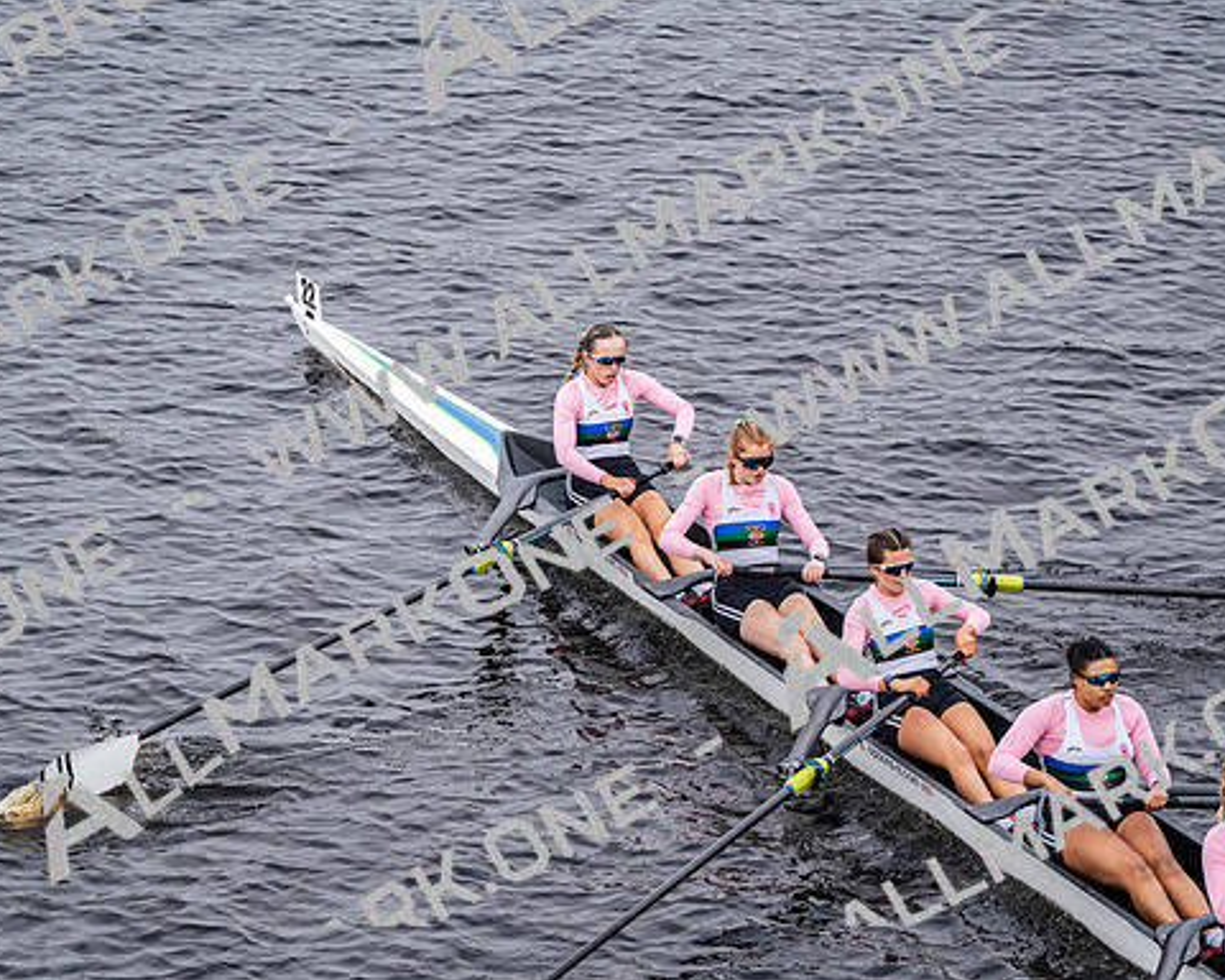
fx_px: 8230
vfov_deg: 6.8
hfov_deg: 8.5
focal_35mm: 227
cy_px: 489
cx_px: 559
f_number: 2.8
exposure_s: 1/2000
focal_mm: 200
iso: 320
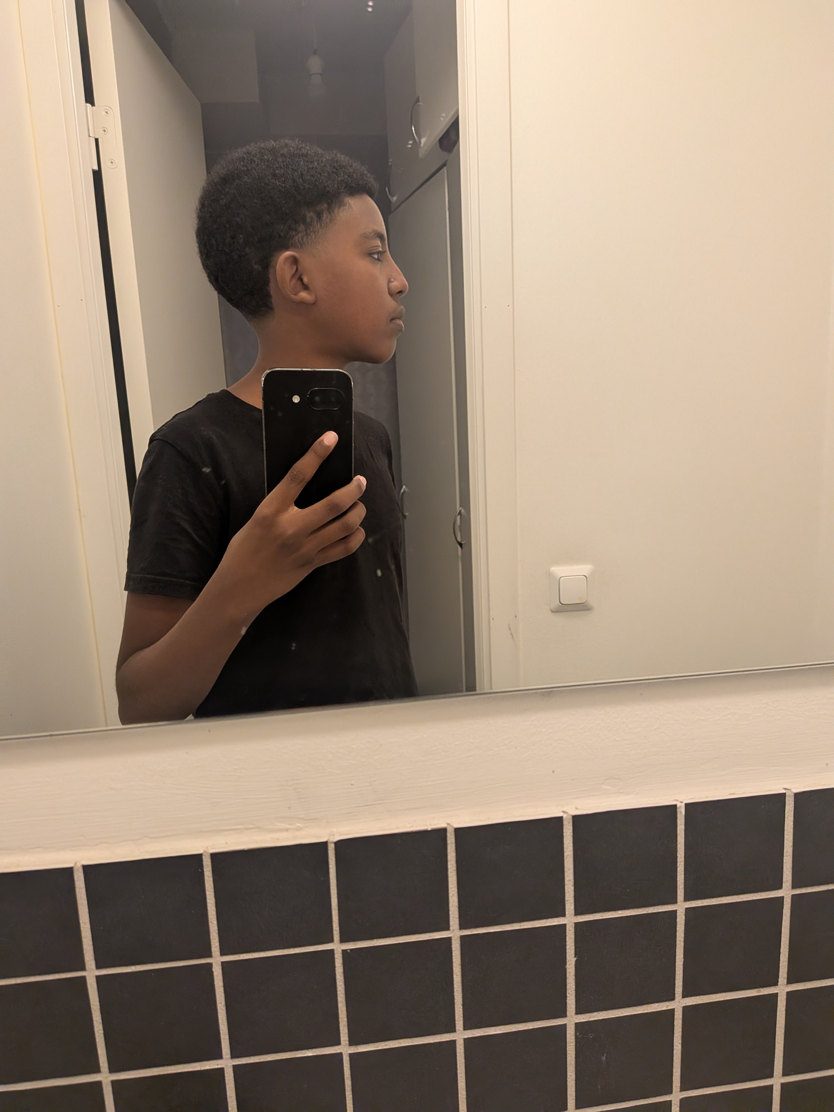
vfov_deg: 71.6
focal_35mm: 24
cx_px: 417
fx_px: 771
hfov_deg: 56.8
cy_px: 556
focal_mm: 4.53
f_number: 1.7
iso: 514
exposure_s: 1/100
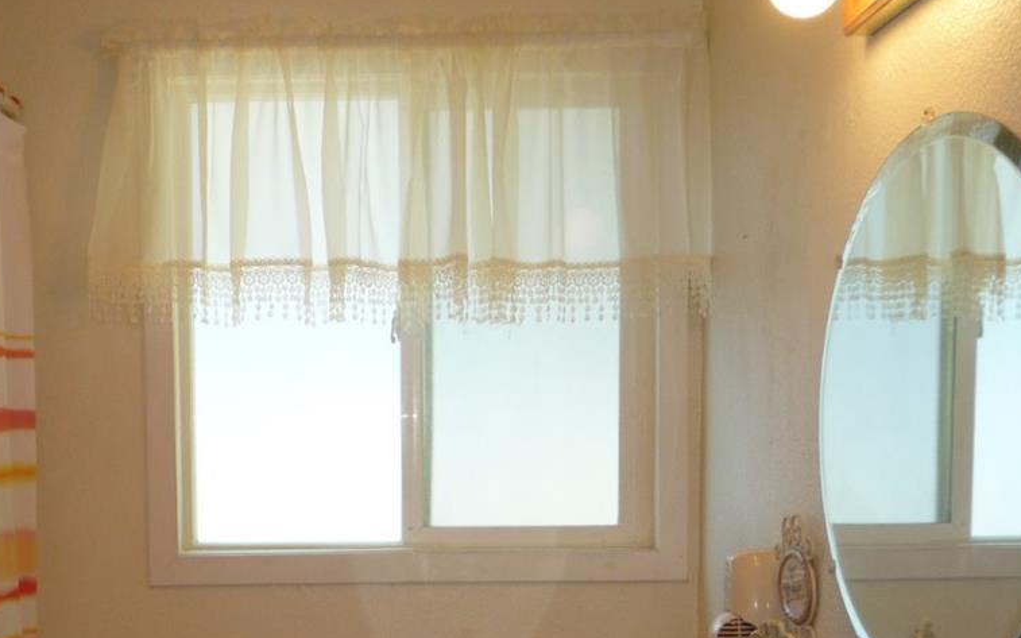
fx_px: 1753
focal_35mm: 63
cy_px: 612
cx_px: 345
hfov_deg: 32.2
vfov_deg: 20.1
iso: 100
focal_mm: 5.2
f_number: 3.3
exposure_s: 1/30
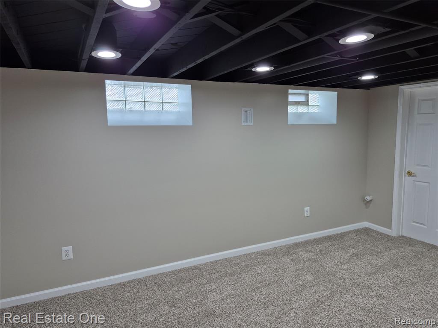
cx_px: 219
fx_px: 291
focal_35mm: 23
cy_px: 164
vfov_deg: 58.9
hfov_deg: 73.9
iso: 125
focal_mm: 5.4
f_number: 1.8
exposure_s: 1/120
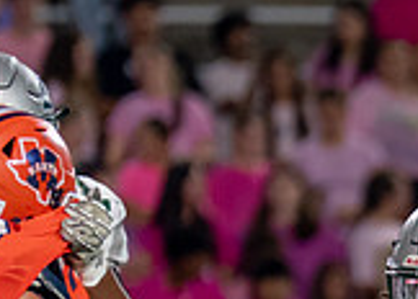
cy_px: 462
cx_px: 602
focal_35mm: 1315
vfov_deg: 1.1
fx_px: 15624
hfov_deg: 1.5
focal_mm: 200
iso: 2000
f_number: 2.8
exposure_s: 1/1250
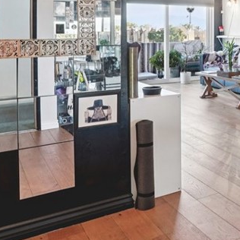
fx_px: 345
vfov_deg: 36.5
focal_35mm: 44
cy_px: 35
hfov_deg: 33.0
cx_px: 271
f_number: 8
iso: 400
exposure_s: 1/4
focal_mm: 16
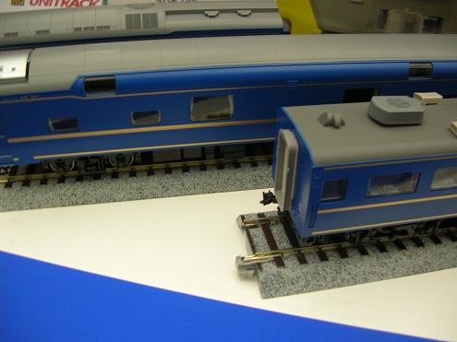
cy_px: 171
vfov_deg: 40.7
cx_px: 228
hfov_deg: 52.6
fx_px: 462
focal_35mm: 35
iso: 50
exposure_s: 1/17
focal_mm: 5.8
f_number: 2.8
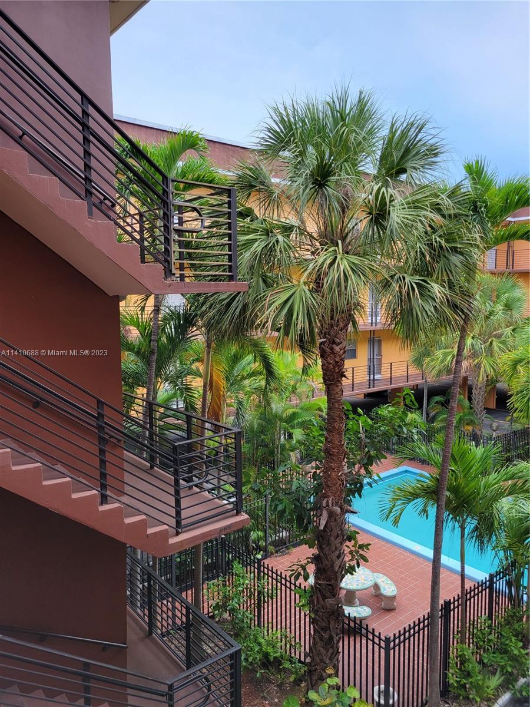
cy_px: 354
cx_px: 265
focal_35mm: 26
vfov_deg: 67.3
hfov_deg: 53.1
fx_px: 531
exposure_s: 1/397
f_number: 1.8
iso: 40
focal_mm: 5.4
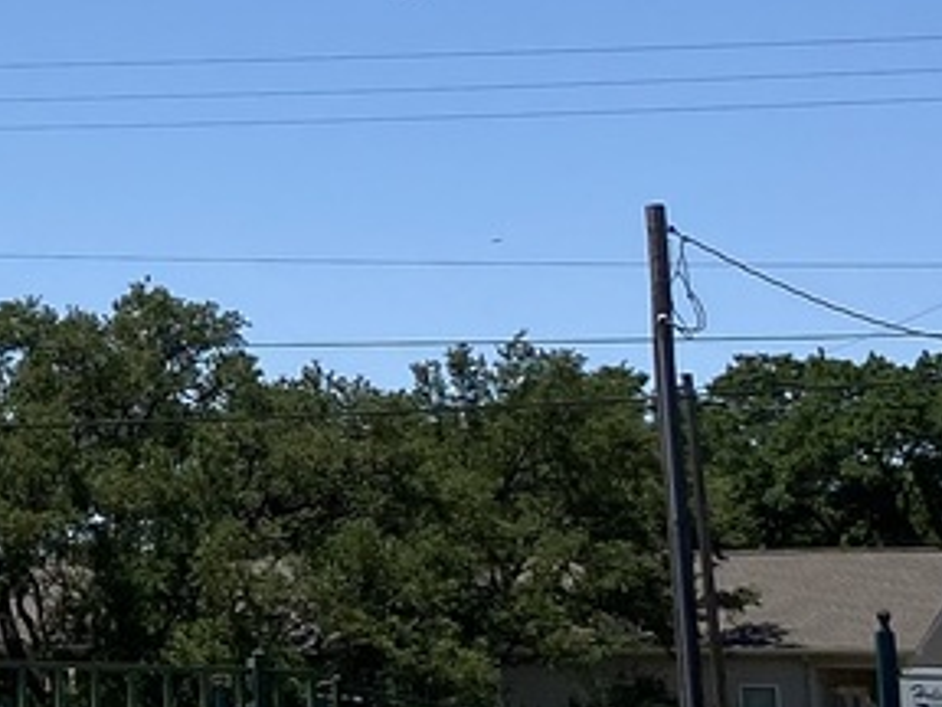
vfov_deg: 11.3
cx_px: -1240
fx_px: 3538
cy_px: 23
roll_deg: -1.7
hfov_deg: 12.4
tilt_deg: +11.1
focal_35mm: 130
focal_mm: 4.25
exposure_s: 1/4115
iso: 32
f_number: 1.8
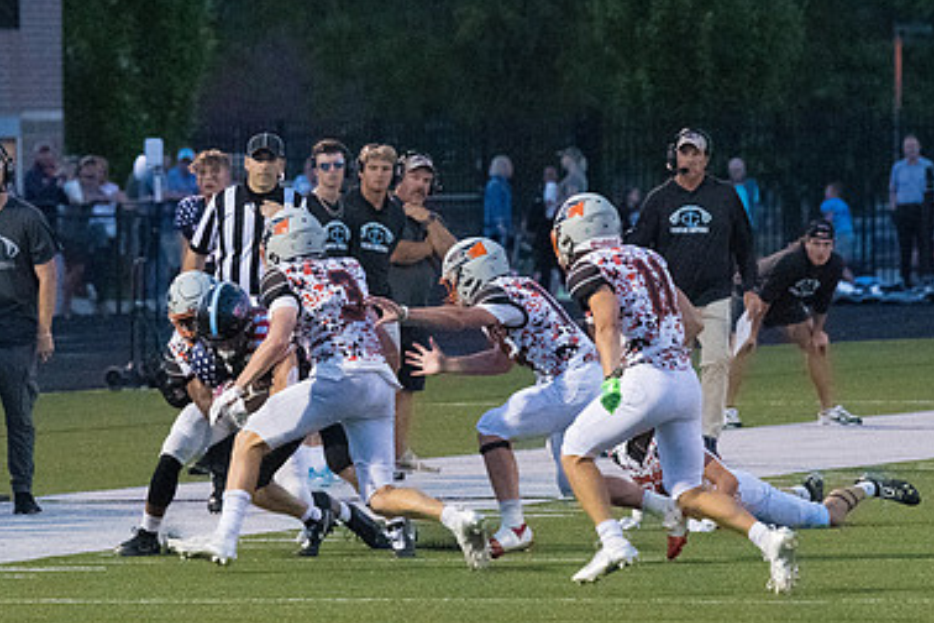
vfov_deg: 3.0
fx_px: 11934
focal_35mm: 460
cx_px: 272
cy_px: 346
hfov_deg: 4.5
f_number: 5
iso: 8000
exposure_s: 1/1250
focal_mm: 200
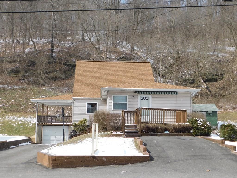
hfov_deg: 46.8
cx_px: 118
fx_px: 274
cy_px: 89
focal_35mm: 40
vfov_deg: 36.0
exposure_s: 1/800
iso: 125
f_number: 3.6
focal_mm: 7.1
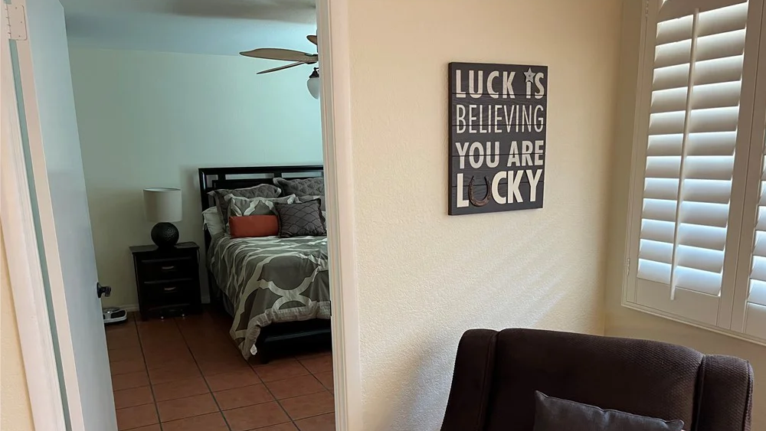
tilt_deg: -11.9
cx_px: 391
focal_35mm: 29
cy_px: 290
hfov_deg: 66.0
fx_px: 589
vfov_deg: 39.7
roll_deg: +2.9
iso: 200
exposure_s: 1/60
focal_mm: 5.1
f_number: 1.6
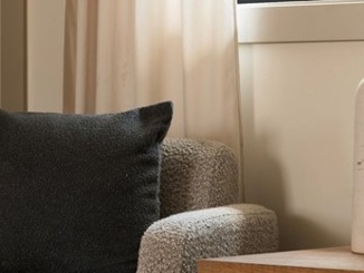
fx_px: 1589
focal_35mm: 151
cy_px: 104
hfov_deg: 12.8
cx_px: 422
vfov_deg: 9.8
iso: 250
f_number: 9
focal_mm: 50
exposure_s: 1/6
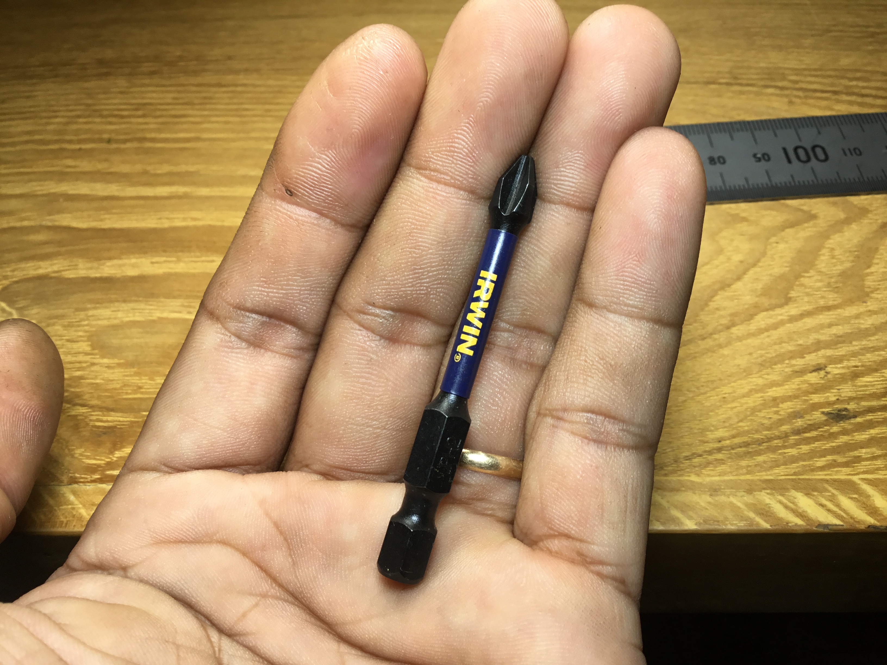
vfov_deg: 45.4
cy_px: 332
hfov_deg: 58.4
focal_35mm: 31
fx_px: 794
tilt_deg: -53.6
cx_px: 444
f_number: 2.4
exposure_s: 1/106
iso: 25
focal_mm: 3.3
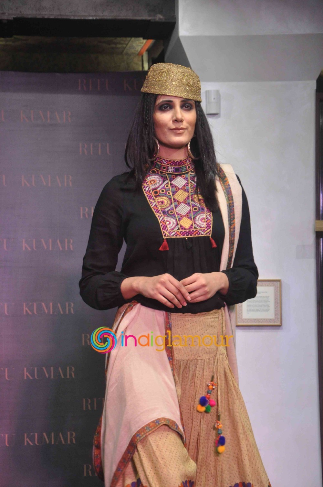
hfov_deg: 10.1
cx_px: 162
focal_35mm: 135
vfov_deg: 15.2
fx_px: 1822
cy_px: 244
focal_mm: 90
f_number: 10
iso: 1250
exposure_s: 1/100
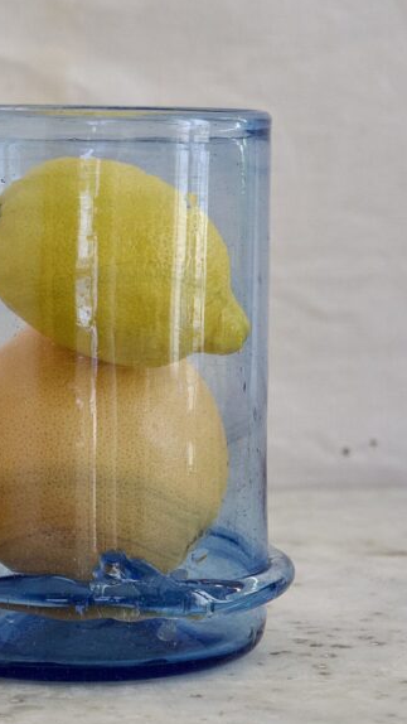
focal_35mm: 158
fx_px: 3030
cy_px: 357
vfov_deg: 13.6
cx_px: 81
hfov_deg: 7.7
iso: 1000
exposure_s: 1/125
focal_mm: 52
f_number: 4
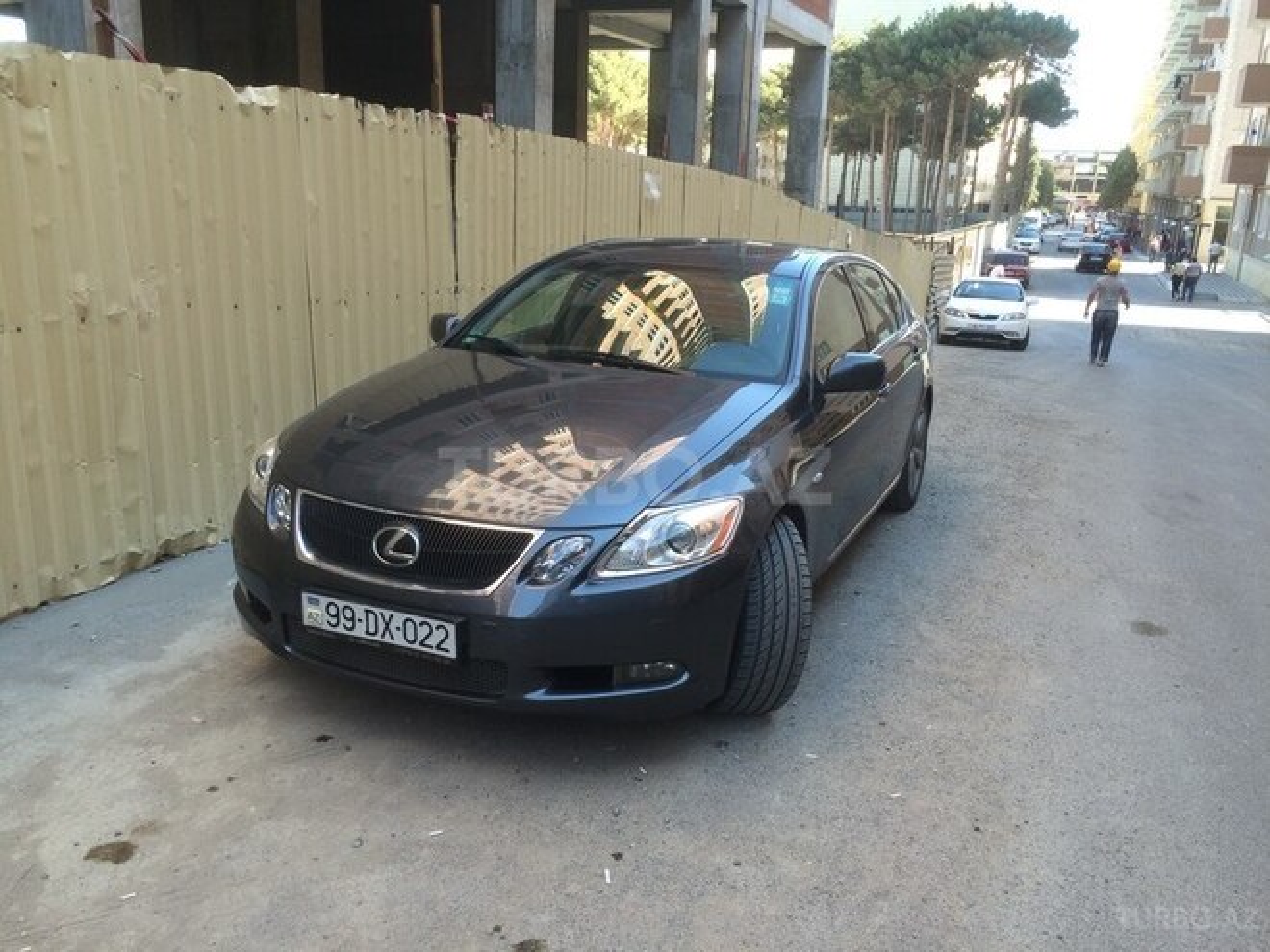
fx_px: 1064
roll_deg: -1.0
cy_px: 476
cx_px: 635
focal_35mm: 29
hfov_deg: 61.7
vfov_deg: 48.2
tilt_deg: -16.2
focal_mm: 4.15
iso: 32
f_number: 2.2
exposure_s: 1/159
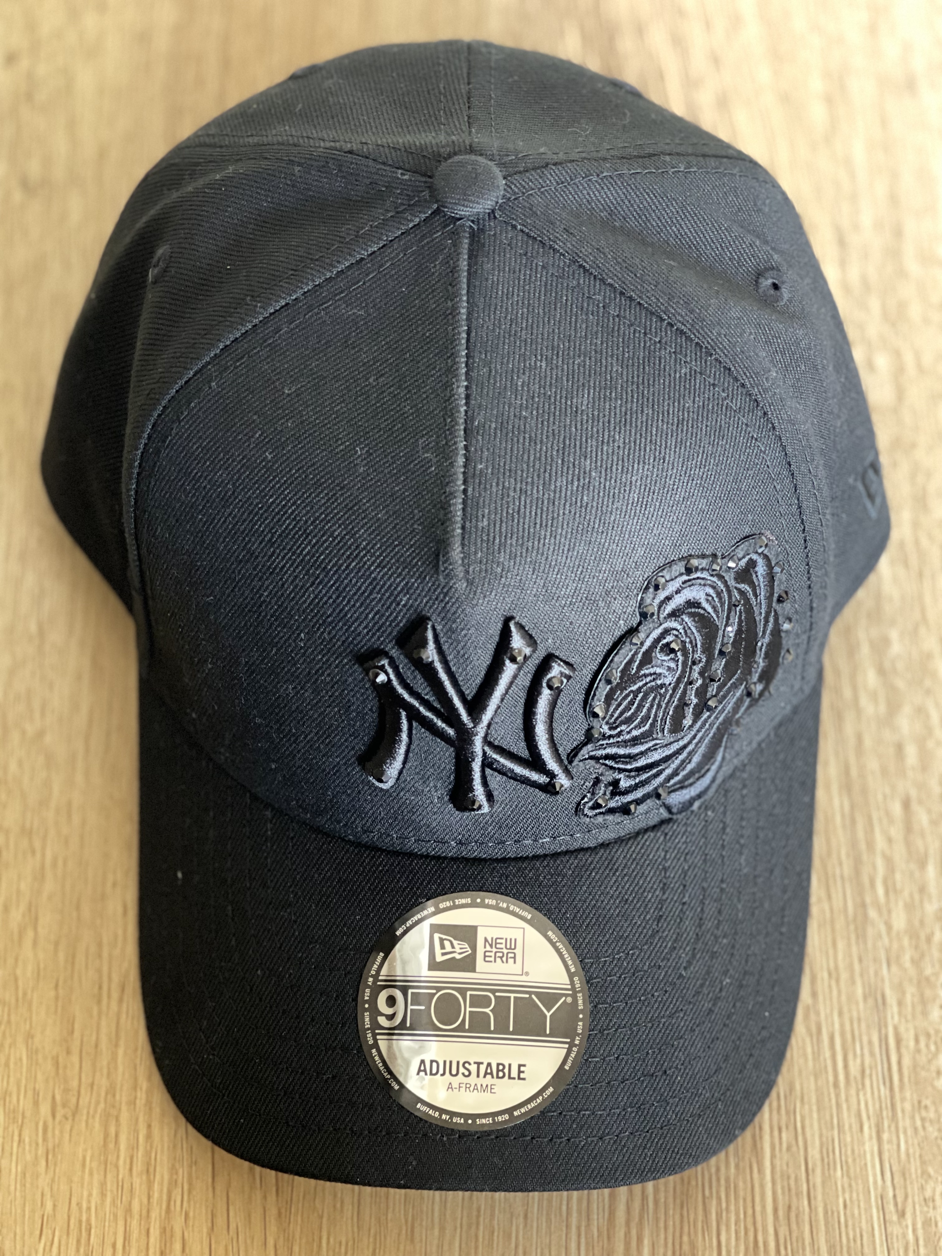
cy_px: 628
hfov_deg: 22.9
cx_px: 471
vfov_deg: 30.3
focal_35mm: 64
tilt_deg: -65.7
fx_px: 2322
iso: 500
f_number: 2.2
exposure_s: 1/15
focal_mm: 7.5
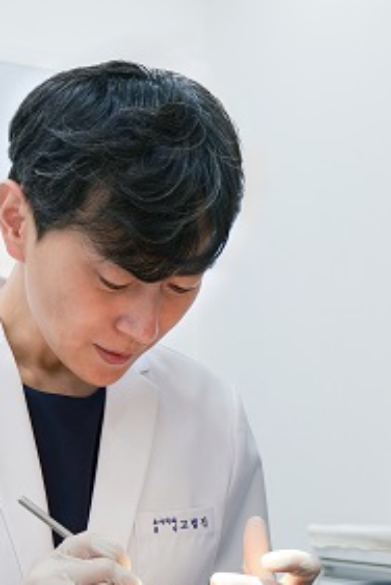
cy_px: 339
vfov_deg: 31.3
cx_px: 114
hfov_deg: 21.2
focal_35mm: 64
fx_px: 1040
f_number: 4.1
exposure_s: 1/125
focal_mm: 30
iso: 400
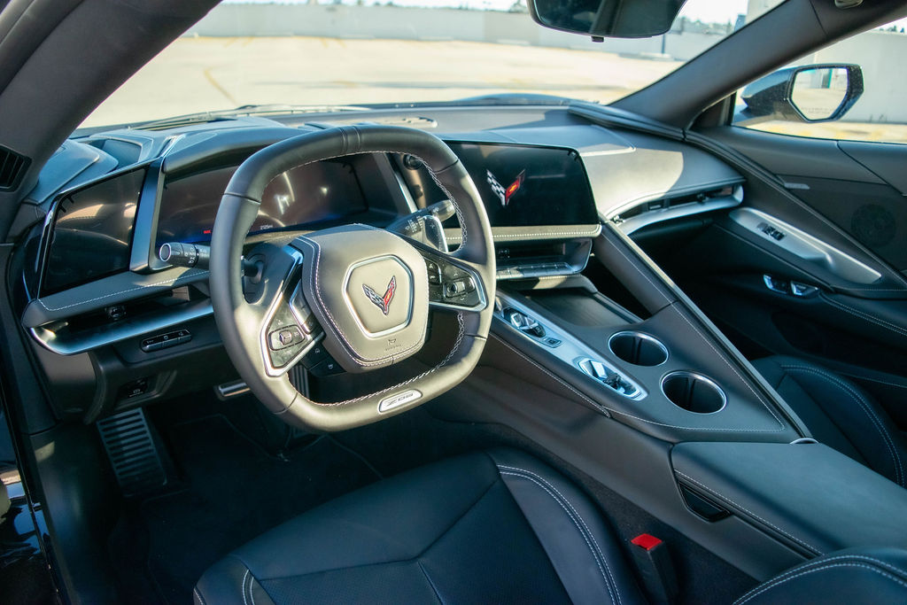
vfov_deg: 47.9
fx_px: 680
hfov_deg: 67.4
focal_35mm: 27
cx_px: 454
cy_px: 302
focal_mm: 18
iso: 800
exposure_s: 1/1000
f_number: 3.5
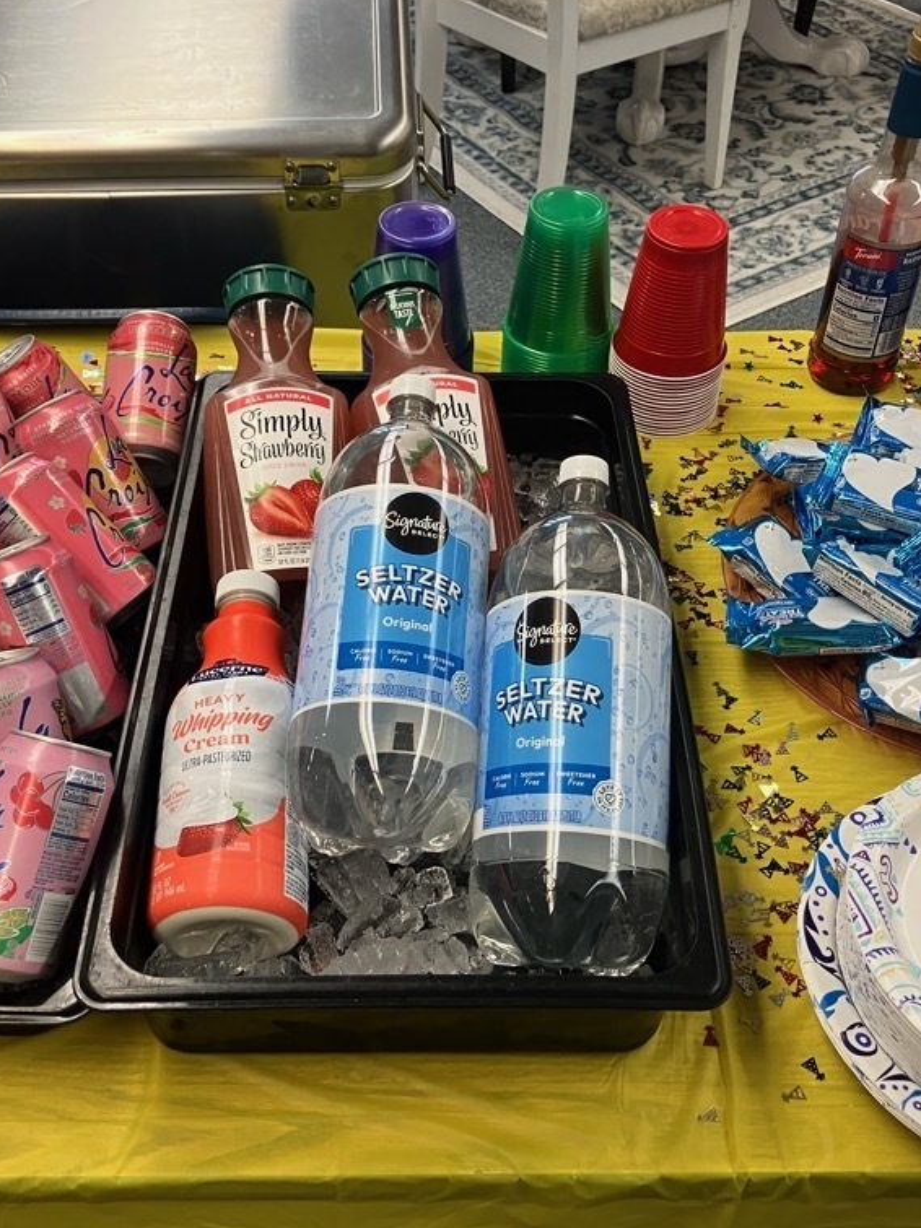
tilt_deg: -42.6
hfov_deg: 37.7
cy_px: 616
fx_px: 1348
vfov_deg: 49.0
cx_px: 454
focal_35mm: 38
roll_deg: +1.4
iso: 64
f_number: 1.8
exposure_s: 1/60
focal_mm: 3.99
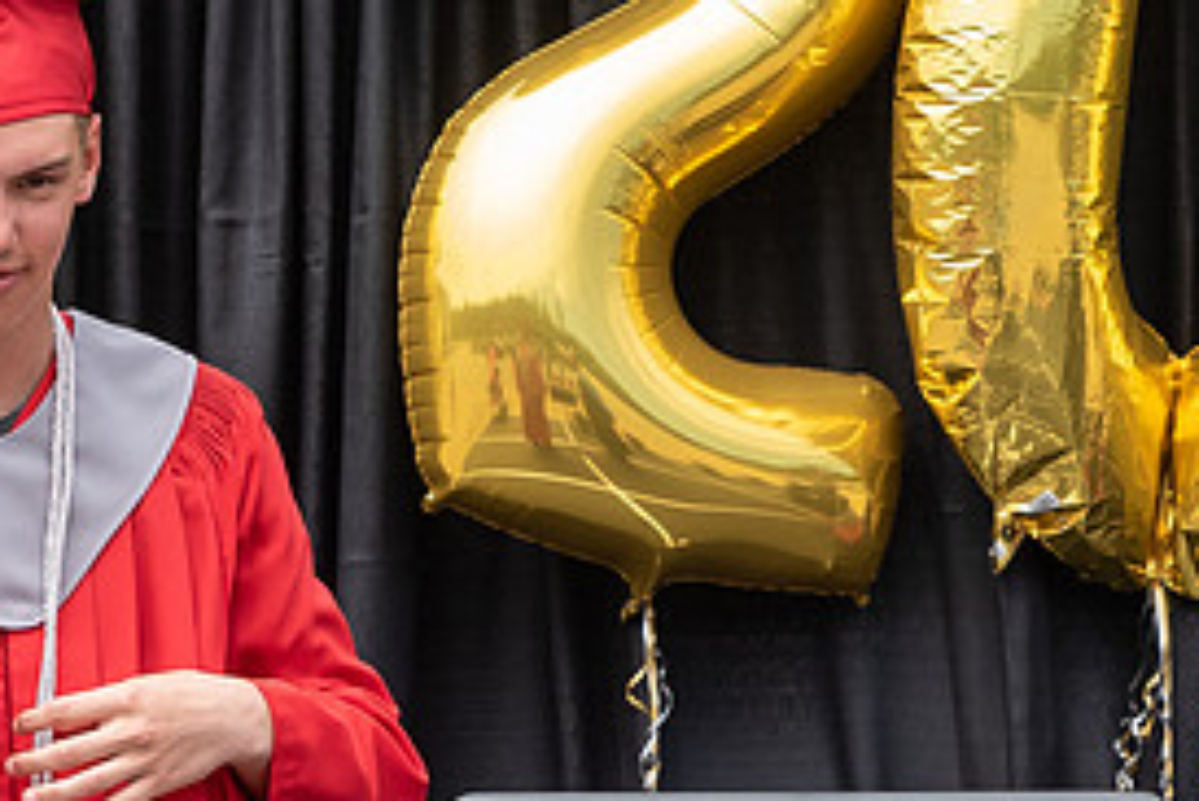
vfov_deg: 5.9
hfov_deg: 8.7
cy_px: 673
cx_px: 9
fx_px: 7797
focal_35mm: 234
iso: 500
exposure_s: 1/640
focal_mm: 56
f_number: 5.6
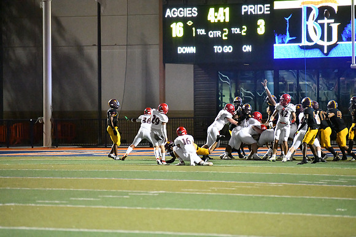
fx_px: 1978
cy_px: 118
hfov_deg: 10.3
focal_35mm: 200
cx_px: 178
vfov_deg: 6.9
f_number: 2.8
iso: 22800
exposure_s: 1/3200
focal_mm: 200
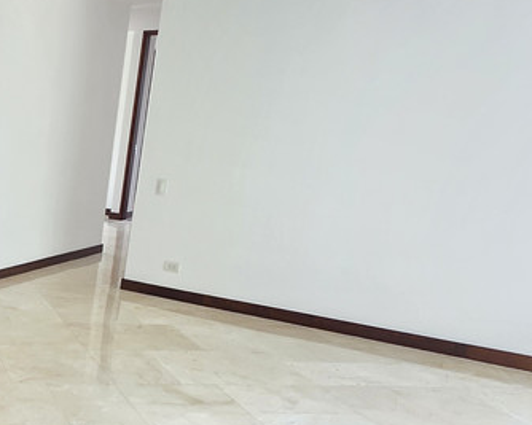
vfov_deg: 34.2
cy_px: 392
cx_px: -86
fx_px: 645
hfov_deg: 36.2
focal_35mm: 41
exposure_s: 1/120
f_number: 1.9
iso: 100
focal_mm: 2.2
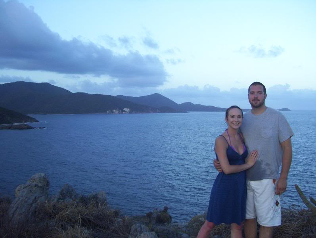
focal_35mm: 36
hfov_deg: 51.3
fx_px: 329
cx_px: 158
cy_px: 119
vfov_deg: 39.7
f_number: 2.7
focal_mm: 6
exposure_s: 1/500
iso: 200
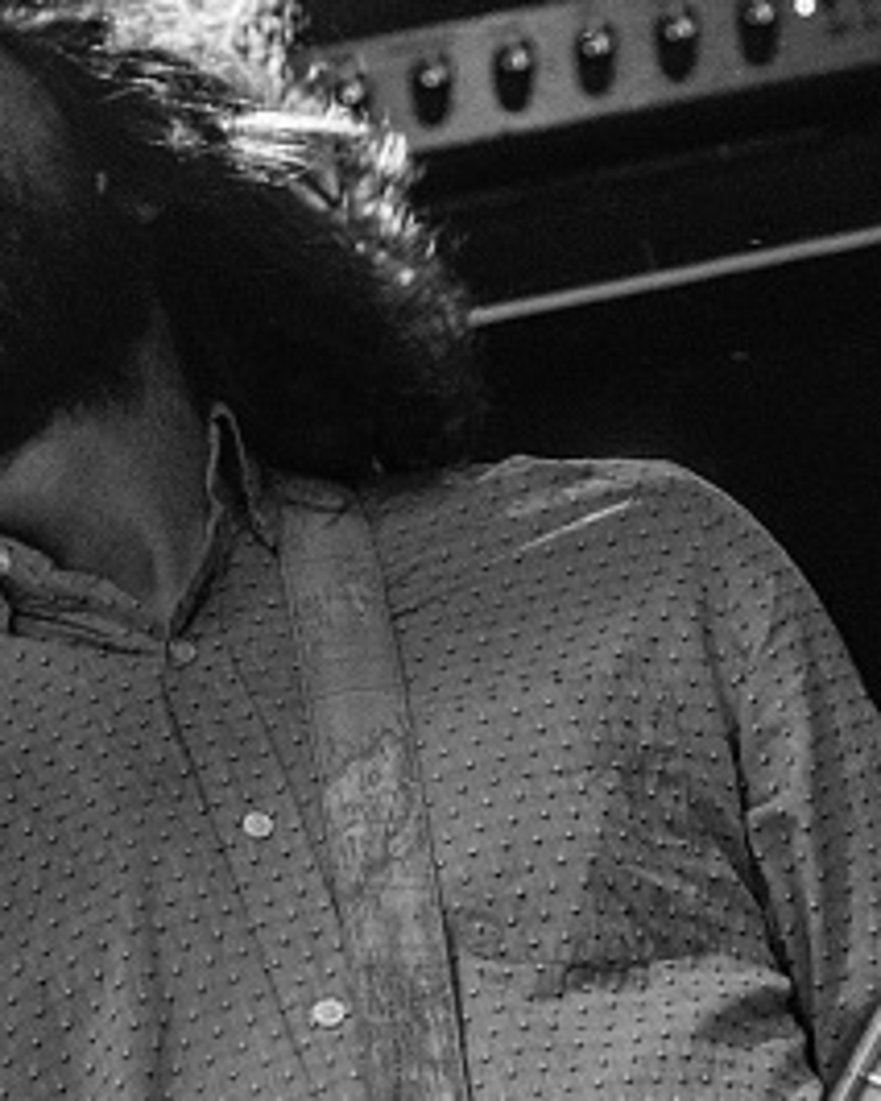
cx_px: 687
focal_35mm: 259
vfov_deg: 7.5
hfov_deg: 6.0
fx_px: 8437
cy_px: 557
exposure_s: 1/80
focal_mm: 102
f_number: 2.8
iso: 800
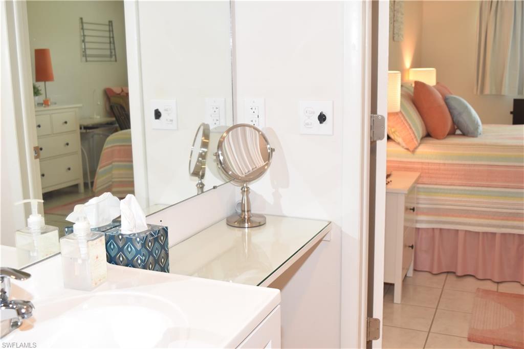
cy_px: 174
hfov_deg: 49.6
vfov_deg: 34.2
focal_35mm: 39
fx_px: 567
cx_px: 262
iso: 800
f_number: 5.6
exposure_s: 1/125
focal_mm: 26
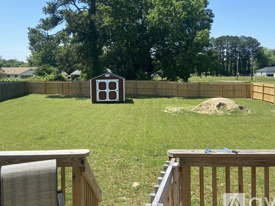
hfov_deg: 54.0
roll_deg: +0.1
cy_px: 80
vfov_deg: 41.5
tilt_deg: -1.8
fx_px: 270
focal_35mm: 34
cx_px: 131
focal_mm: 4.25
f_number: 1.8
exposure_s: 1/1961
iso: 32
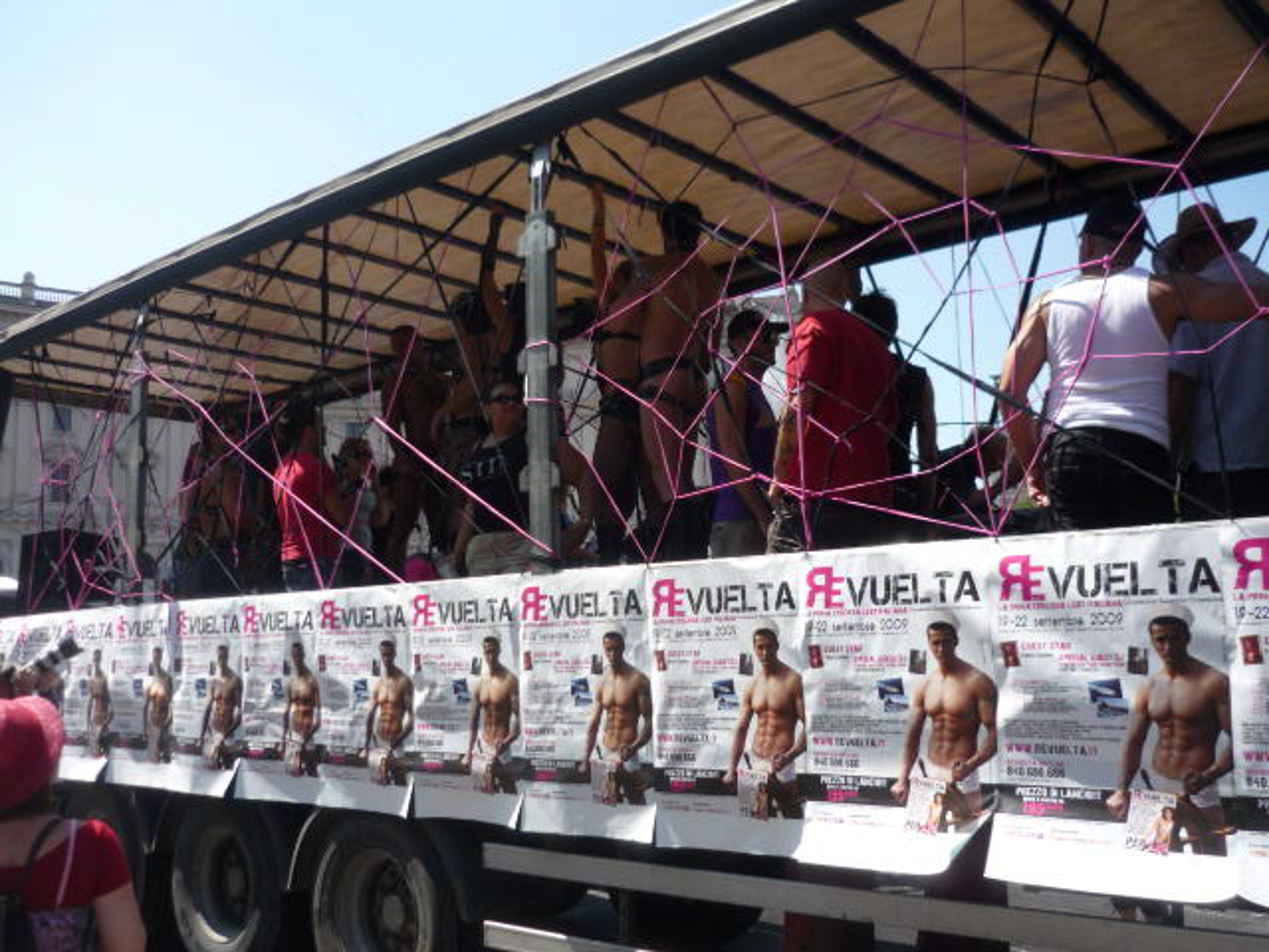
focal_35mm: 33
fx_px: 1210
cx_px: 634
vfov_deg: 42.9
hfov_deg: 55.4
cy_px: 476
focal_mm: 5.5
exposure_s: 1/800
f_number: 2.8
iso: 100
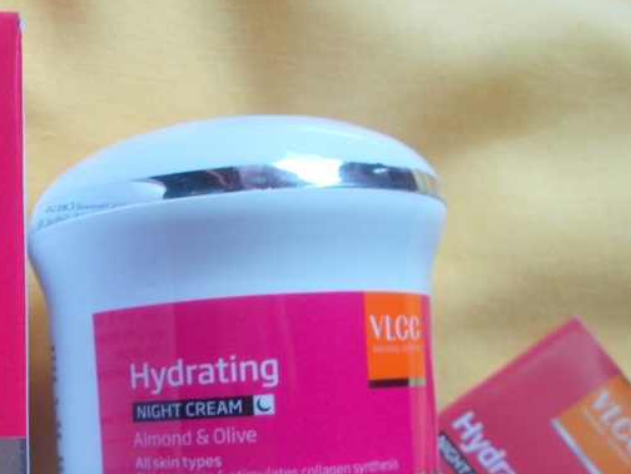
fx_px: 1112
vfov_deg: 23.5
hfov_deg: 30.3
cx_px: 66
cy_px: 415
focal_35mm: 61
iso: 100
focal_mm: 5.3
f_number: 3.4
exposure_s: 1/25
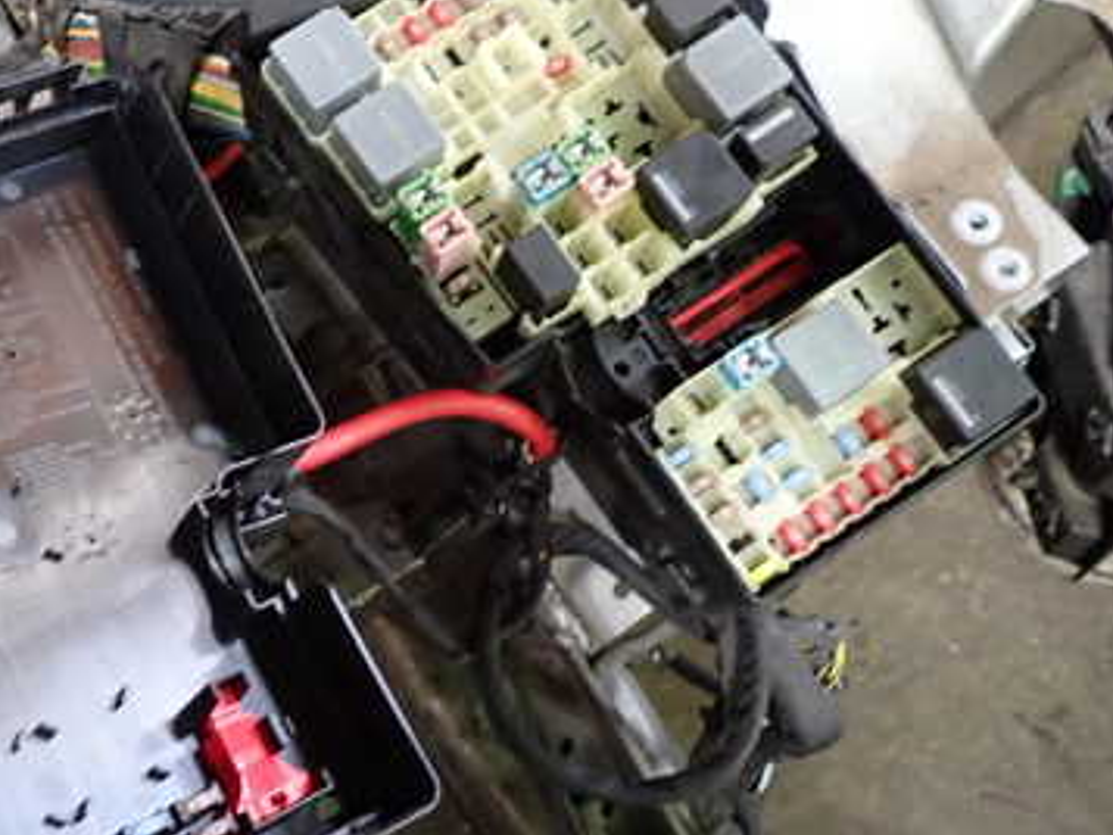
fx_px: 1351
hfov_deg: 43.8
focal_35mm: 42
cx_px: 327
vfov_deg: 34.4
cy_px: 442
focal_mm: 4.5
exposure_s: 1/30
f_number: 2
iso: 500
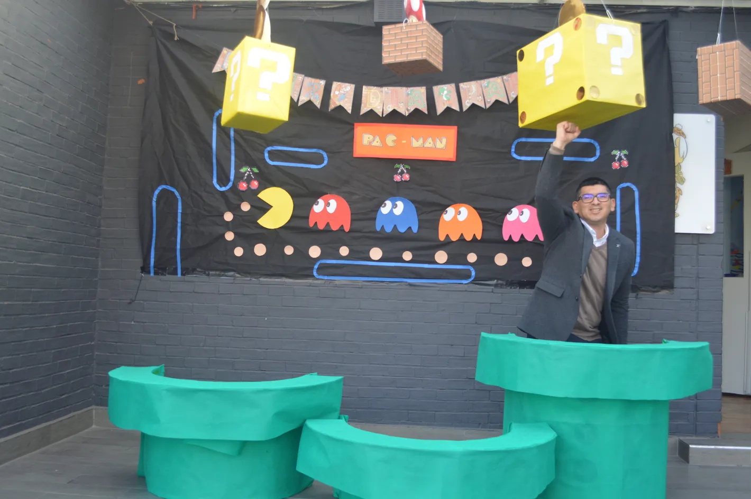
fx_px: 688
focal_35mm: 33
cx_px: 376
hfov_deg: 57.3
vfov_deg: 39.9
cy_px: 250
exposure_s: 1/80
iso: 400
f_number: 4.5
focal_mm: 22
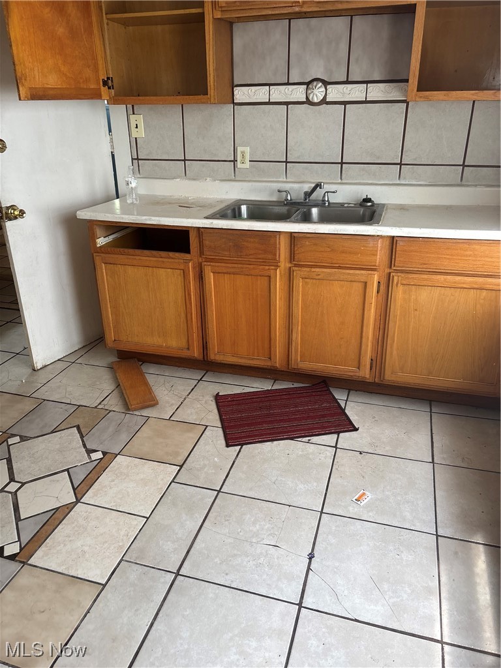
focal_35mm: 26
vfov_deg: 67.3
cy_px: 334
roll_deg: +0.7
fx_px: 502
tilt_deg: -22.9
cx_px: 250
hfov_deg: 53.1
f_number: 1.6
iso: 125
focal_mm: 5.96
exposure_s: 1/121
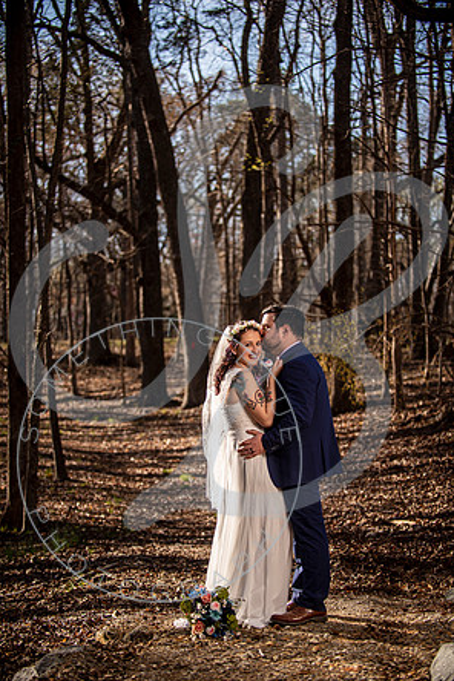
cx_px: 229
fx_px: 1343
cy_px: 344
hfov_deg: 19.2
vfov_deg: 28.5
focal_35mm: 71
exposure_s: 1/800
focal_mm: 70
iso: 100
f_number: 2.8
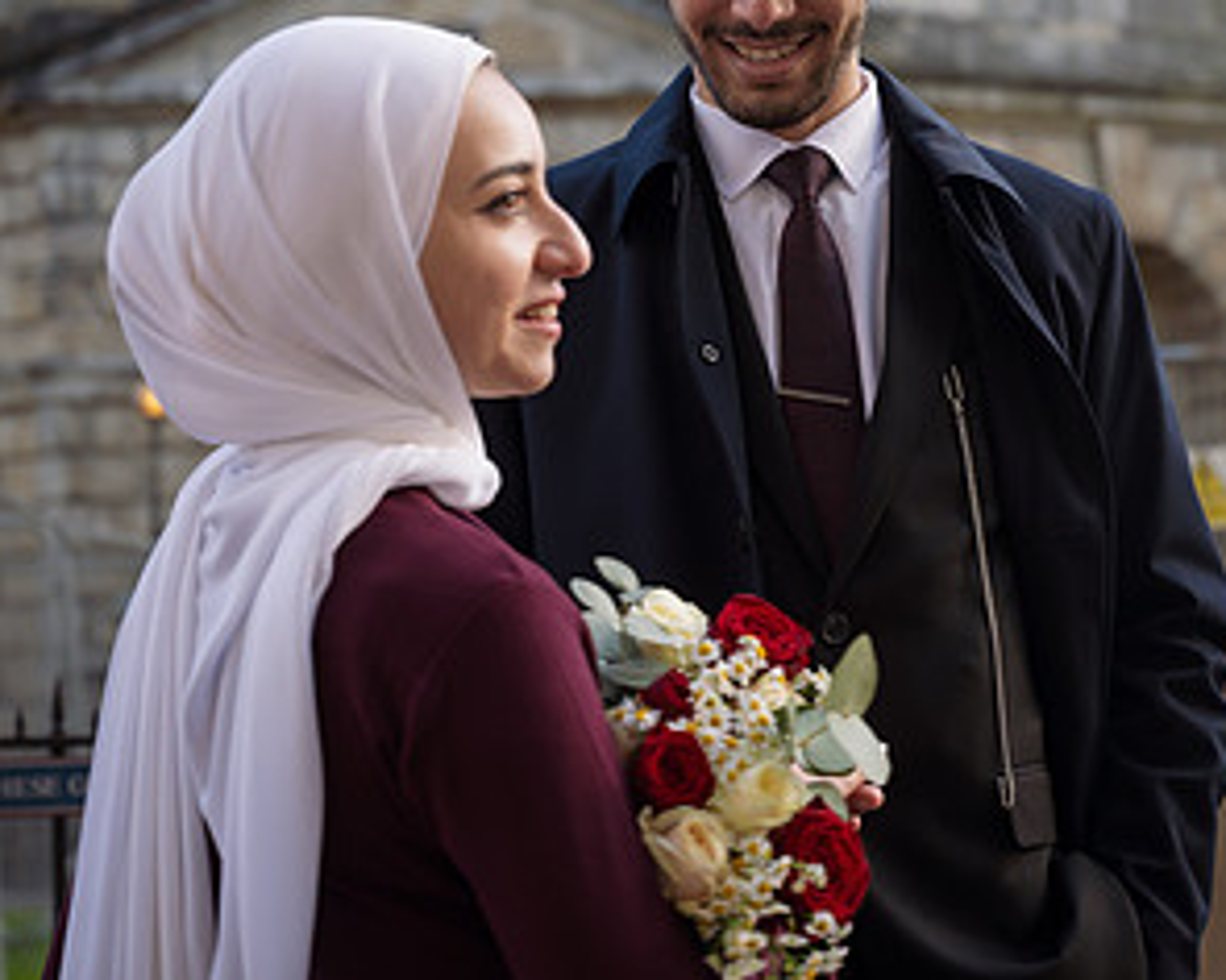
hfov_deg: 20.6
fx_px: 3374
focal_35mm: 93
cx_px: 615
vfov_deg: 16.5
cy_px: 270
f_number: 4
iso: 100
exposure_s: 1/125
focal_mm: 65
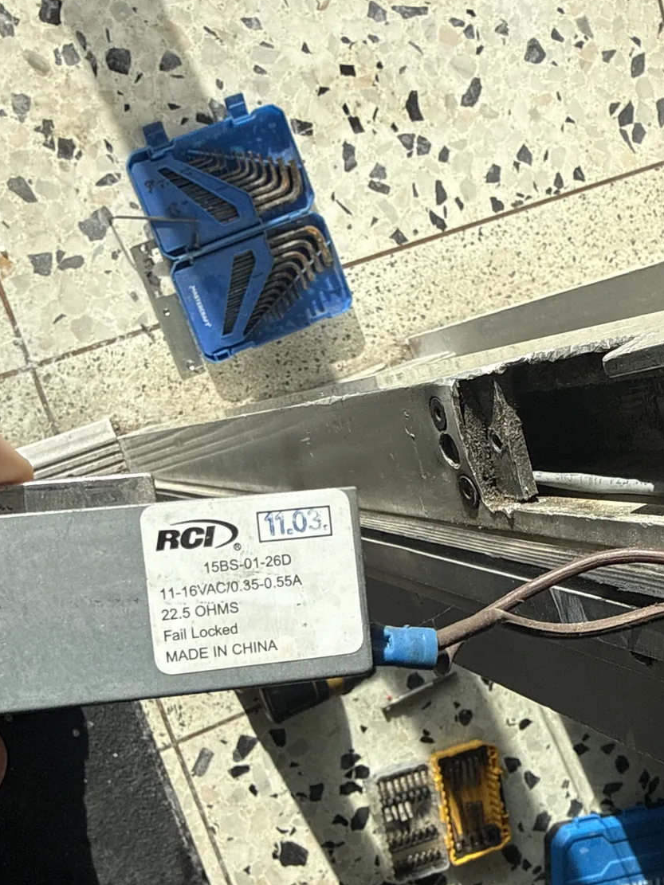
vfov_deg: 50.8
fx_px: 921
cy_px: 555
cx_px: 297
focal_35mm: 36
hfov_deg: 39.6
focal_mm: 2.22
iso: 40
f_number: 2.2
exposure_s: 1/1116
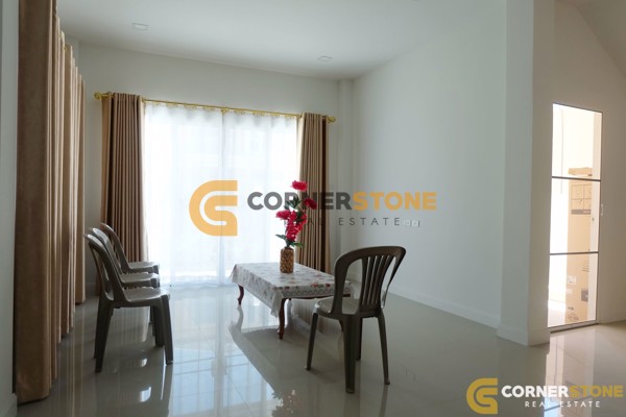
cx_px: 313
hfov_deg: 73.7
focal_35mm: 24
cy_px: 208
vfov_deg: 53.1
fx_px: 417
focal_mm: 16
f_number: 3.5
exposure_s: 1/75
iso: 200
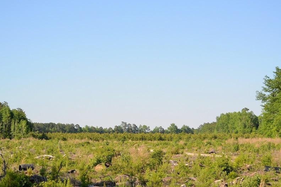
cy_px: 94
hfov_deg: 24.8
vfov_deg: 16.7
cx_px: 142
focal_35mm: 82
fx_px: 640
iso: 160
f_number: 5.6
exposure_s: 1/640
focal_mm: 30
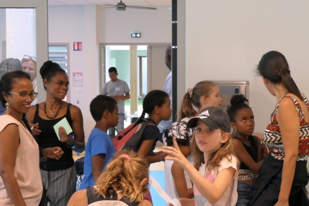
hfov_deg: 24.6
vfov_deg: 16.6
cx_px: 208
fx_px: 704
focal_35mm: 82
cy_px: 153
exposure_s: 1/80
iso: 1250
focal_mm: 19
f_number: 3.6
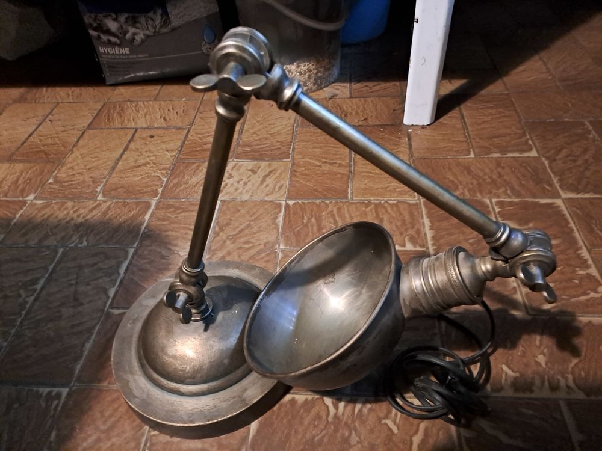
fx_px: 435
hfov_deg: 69.4
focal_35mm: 25
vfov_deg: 54.9
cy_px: 226
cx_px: 301
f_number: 1.8
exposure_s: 1/20
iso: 1000
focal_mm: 4.65
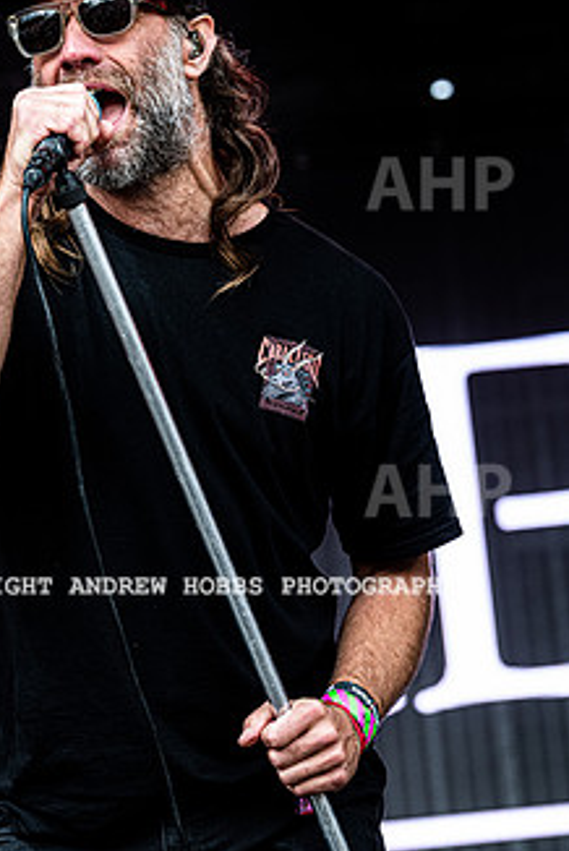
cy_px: 360
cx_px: 183
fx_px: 3785
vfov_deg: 12.8
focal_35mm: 160
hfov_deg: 8.6
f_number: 5.6
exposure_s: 1/500
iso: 1250
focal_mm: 116
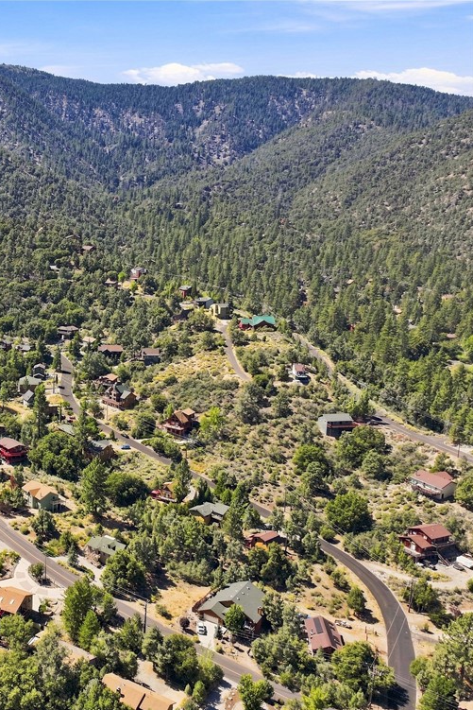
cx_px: -7
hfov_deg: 35.0
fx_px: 670
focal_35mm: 34
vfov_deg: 55.8
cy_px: 362
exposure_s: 1/1000
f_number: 2.8
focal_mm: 12.3
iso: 100
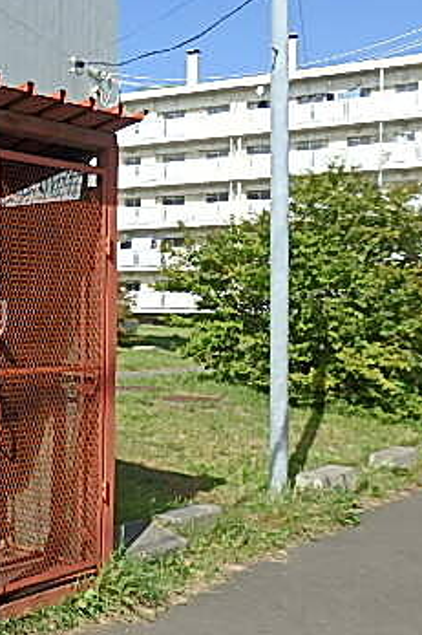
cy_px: 313
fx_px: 845
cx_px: -108
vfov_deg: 41.1
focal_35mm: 48
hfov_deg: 24.8
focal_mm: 4.5
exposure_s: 1/250
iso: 125
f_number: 8.7
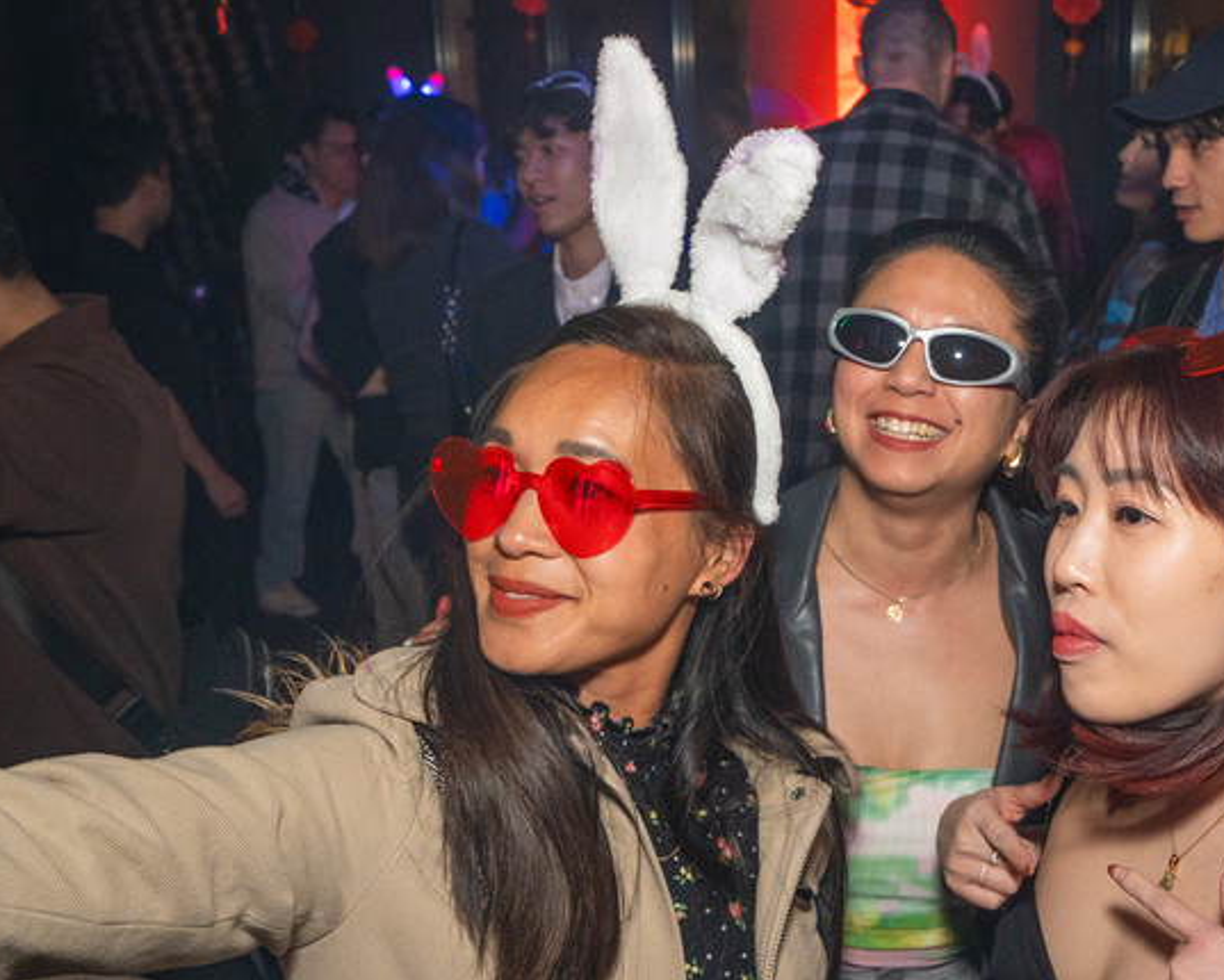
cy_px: 631
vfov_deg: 36.2
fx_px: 1486
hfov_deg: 43.5
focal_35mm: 41
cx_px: 904
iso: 1250
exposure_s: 1/125
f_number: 3.5
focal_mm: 16
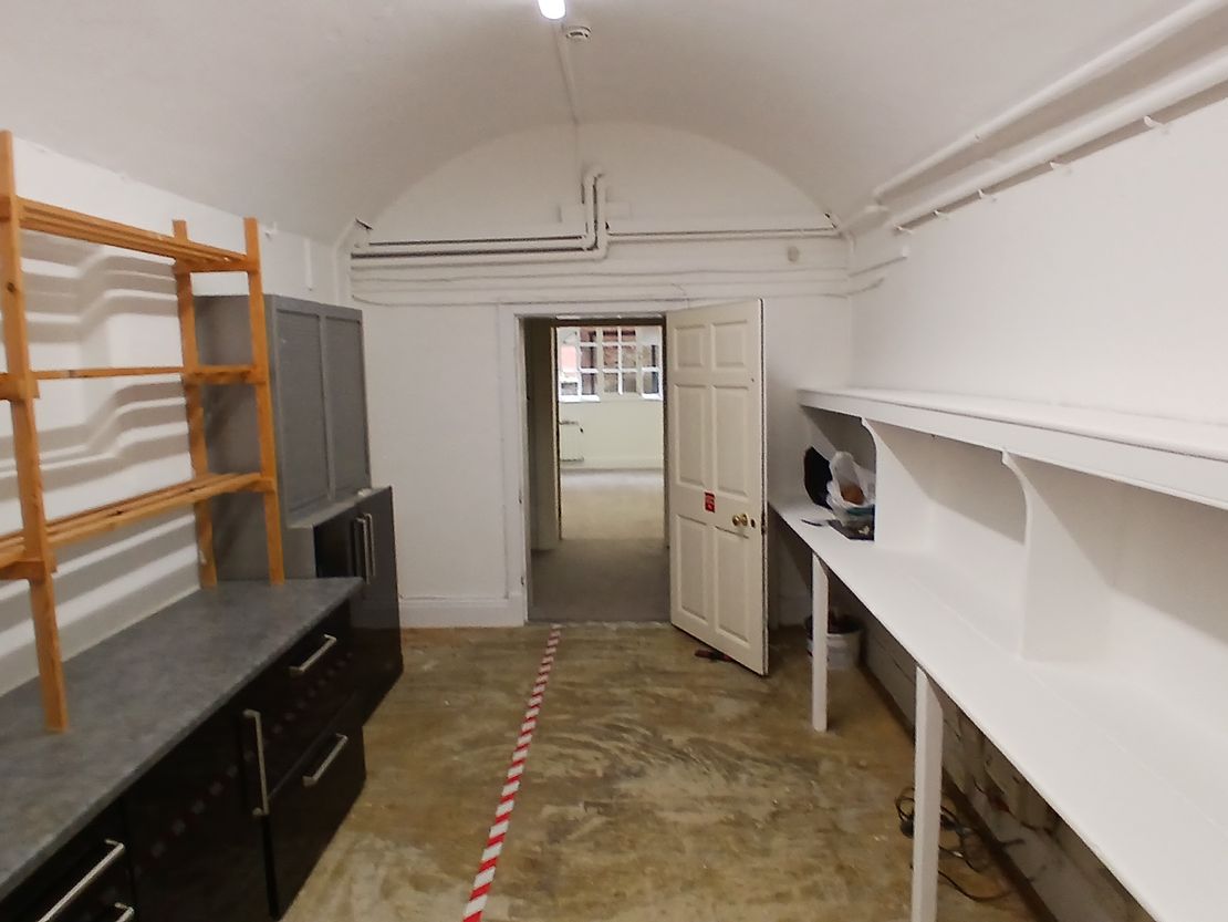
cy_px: 461
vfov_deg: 74.8
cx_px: 614
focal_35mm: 17
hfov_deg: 91.0
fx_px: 603
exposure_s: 1/50
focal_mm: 1.4
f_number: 2.2
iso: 100
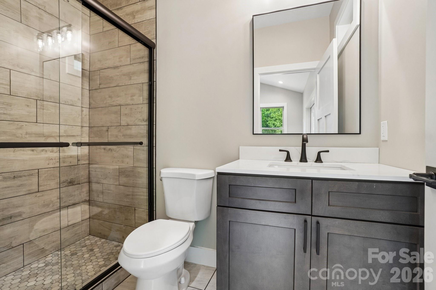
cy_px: 145
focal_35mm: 15
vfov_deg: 77.3
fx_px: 182
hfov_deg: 100.4
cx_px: 218
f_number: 8
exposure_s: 1/8
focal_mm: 10
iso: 400
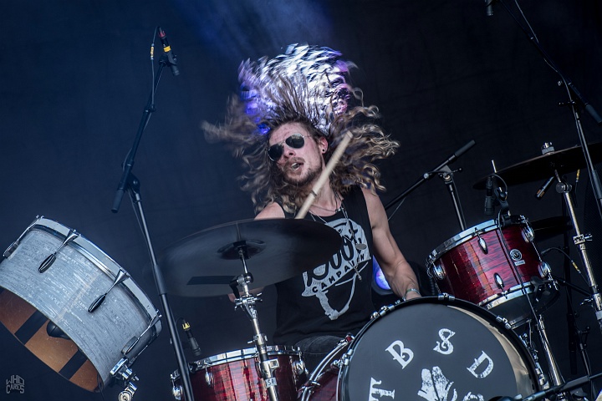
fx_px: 5016
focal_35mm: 300
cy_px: 200
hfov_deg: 6.9
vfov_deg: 4.6
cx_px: 301
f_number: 2.8
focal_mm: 200
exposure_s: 1/100
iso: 100
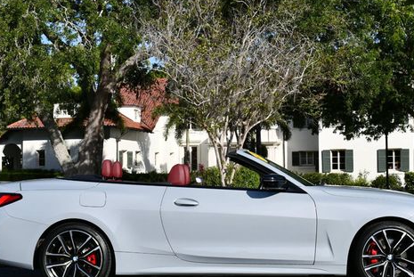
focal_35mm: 66
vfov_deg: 20.7
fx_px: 760
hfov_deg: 30.5
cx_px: 222
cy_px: 137
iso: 100
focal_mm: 24
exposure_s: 1/250
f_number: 8
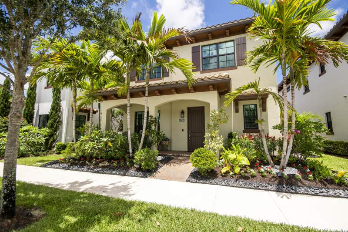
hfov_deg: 100.4
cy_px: 116
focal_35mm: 15
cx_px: 174
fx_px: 145
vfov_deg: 77.3
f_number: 8
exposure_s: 1/400
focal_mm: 10
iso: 100
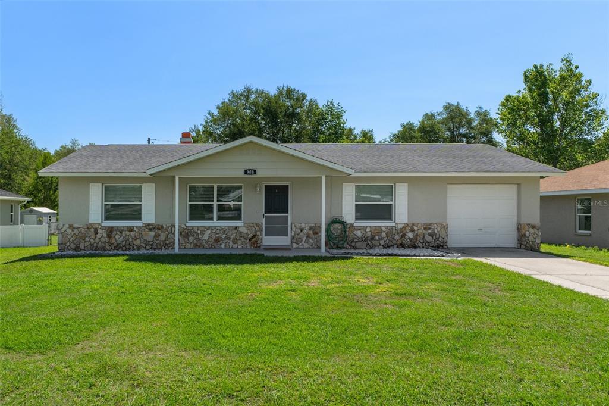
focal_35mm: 24
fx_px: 406
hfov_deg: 73.8
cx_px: 304
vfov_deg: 53.1
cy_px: 203
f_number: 8
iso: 320
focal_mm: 16
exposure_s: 1/250
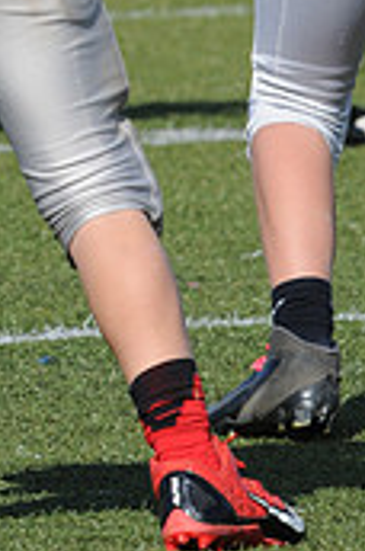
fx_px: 23224
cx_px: -130
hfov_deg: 0.9
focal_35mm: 1521
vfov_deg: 1.4
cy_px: -352
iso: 200
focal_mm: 300
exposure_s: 1/500
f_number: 10
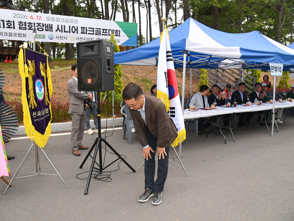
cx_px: 146
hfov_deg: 67.3
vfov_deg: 53.1
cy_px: 110
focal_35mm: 26
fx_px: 221
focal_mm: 24
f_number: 6.3
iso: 400
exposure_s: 1/250
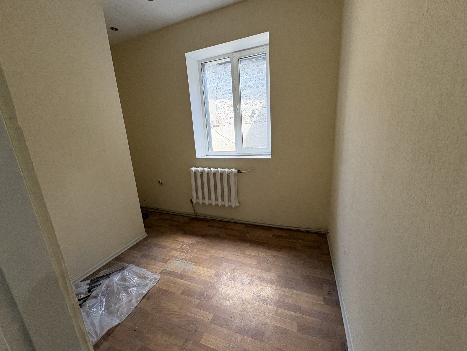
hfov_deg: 102.1
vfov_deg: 85.7
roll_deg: +3.8
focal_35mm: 14
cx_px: 234
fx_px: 189
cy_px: 176
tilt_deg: -13.6
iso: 200
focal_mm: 2.22
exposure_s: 1/99
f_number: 2.2
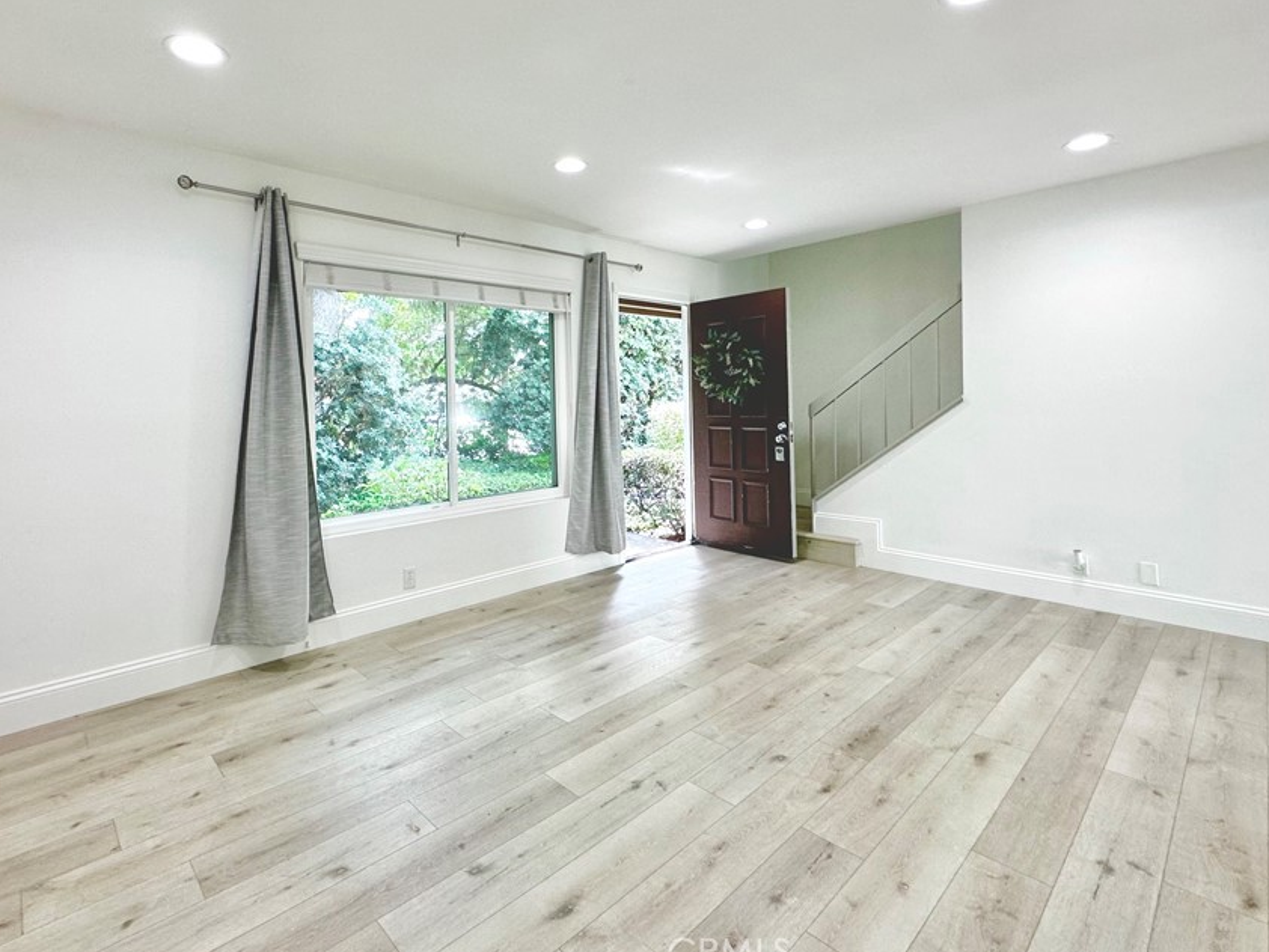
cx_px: 578
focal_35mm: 17
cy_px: 395
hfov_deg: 90.8
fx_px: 623
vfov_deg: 74.2
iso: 160
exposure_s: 1/120
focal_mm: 2.22
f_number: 2.2
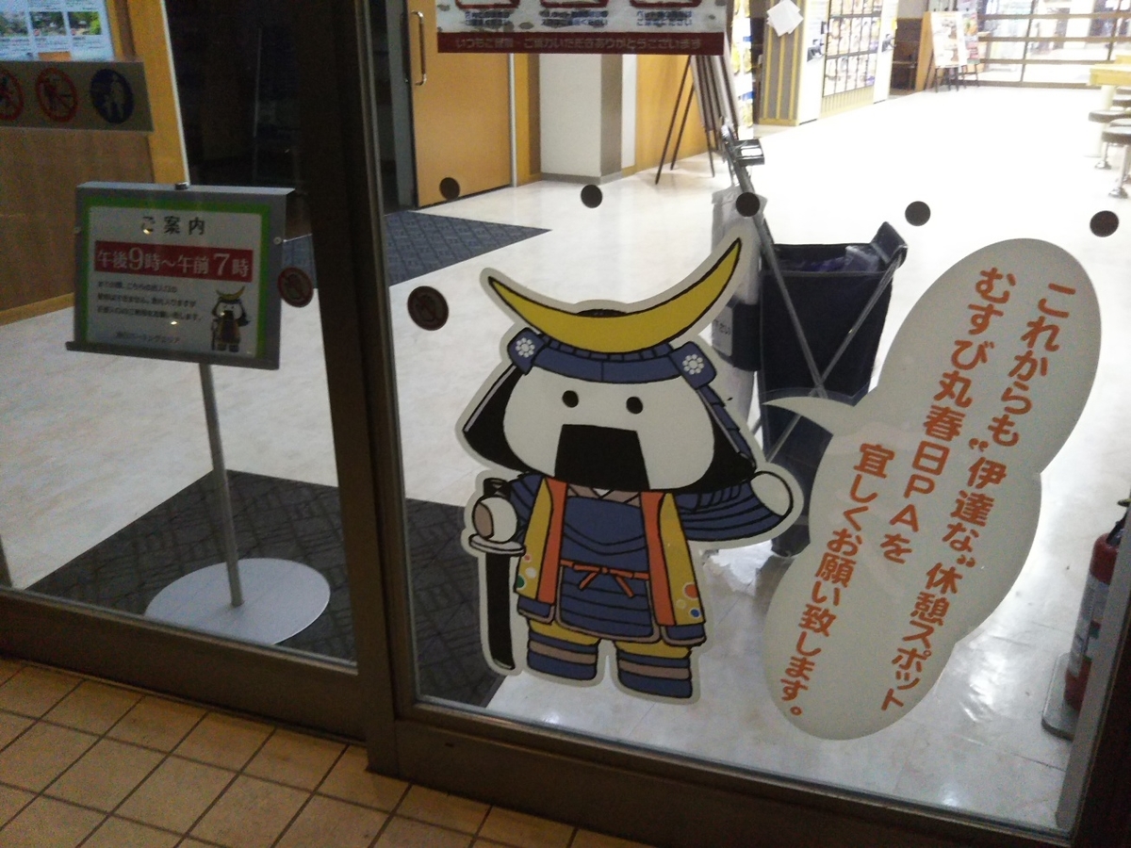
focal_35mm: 30
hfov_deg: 60.0
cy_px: 424
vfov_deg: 46.8
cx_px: 566
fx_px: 980
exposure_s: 1/30
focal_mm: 4
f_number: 2.2
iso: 250
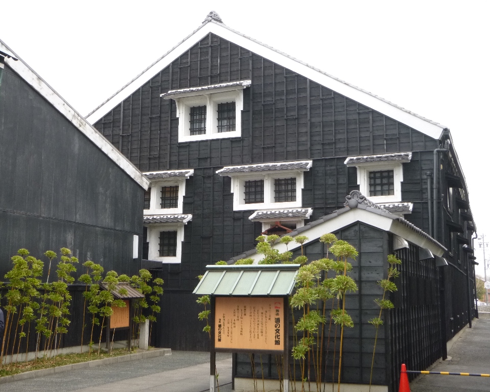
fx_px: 667
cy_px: 196
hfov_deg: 40.3
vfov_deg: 32.8
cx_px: 246
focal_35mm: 46
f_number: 4.7
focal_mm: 7.9
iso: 160
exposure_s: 1/80
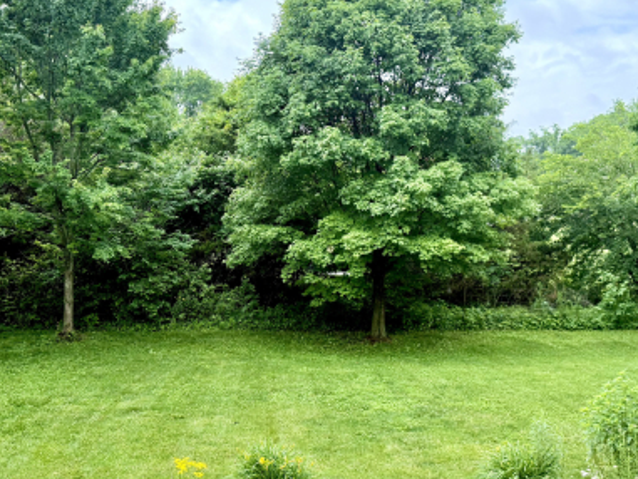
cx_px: 280
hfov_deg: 44.7
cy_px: 233
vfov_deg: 34.4
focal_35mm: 42
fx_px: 774
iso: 100
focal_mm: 6.76
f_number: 1.78
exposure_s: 1/1618
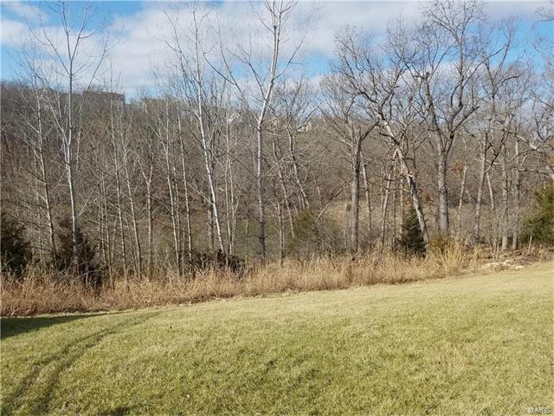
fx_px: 416
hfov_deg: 67.3
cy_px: 208
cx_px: 277
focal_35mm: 26
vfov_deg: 53.1
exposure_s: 1/2536
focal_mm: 4.2
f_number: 1.7
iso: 50
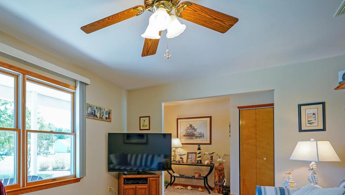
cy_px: 145
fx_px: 201
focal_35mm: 22
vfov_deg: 49.6
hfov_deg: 78.4
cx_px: 113
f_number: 2.8
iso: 160
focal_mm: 10
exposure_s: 1/30
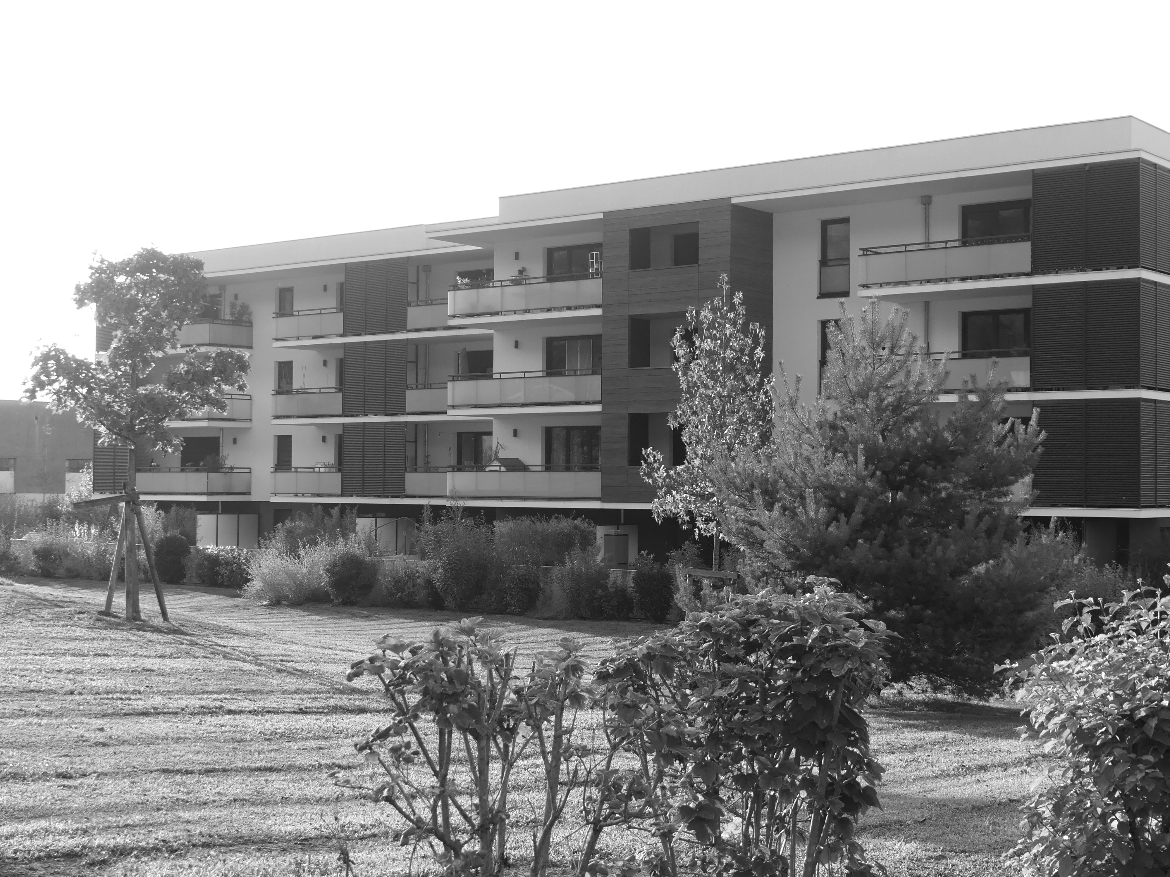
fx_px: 1690
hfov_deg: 38.2
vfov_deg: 29.1
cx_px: 585
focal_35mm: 50
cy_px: 438
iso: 100
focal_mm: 9.1
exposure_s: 1/250
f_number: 3.2
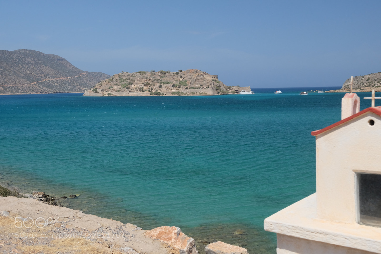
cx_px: 190
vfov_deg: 33.4
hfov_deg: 48.5
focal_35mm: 40
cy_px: 127
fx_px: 423
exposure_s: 1/750
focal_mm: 26.6
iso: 800
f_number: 7.1
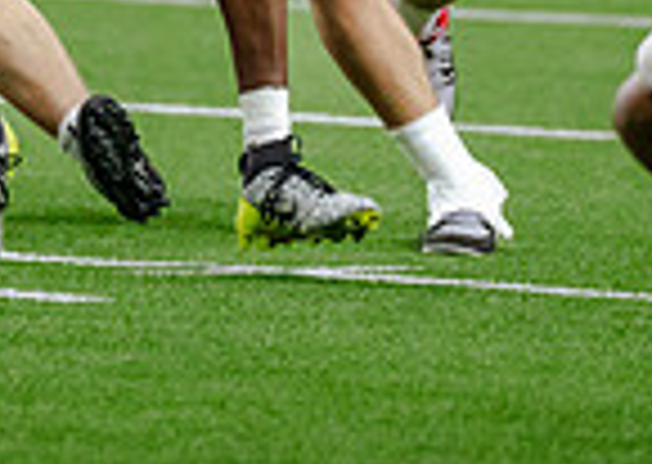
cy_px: -407
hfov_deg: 1.8
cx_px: 123
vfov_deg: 1.3
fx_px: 21181
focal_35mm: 1146
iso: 3200
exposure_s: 1/1250
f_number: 2.8
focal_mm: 200
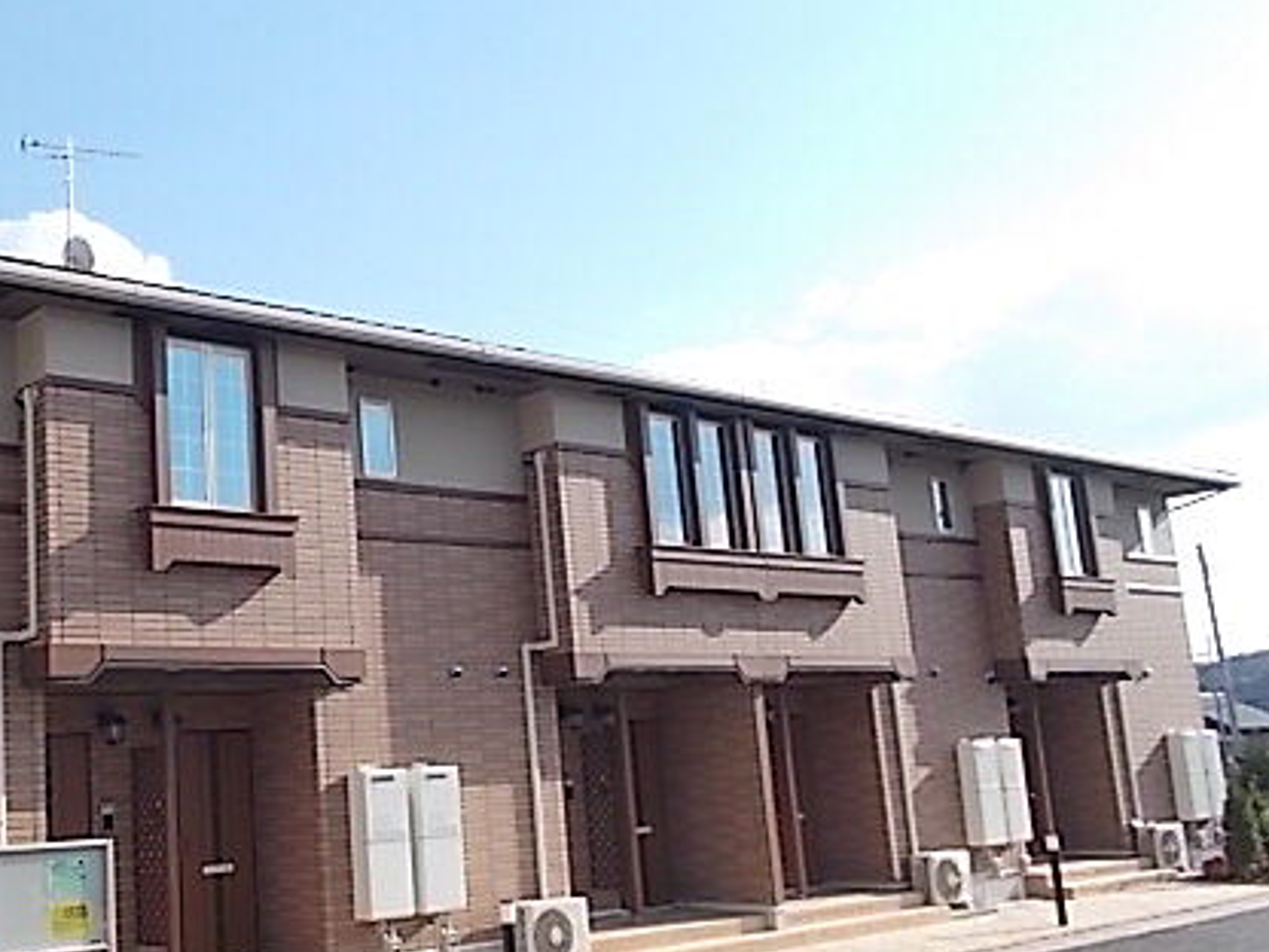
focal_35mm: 40
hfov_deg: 45.2
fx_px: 1466
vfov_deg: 36.0
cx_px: 314
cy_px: 500
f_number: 8
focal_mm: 4.6
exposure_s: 1/100
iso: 80
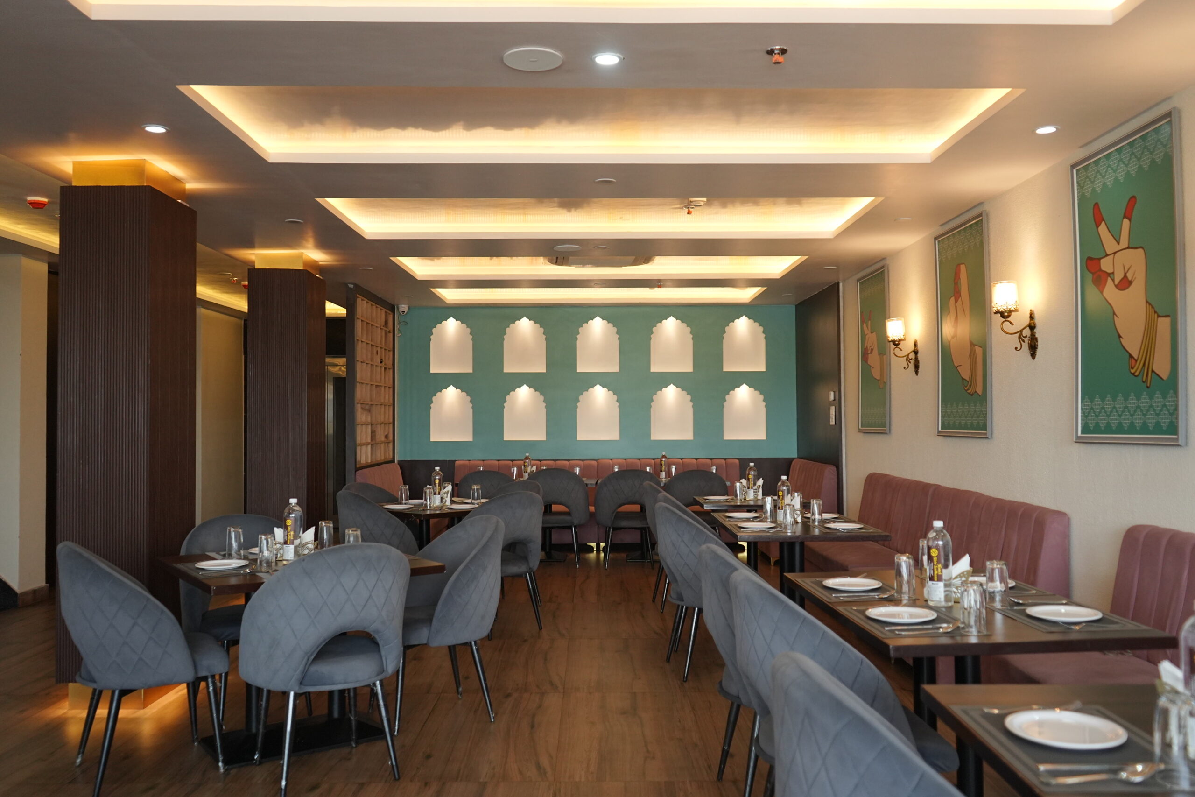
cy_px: 398
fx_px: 963
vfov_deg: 45.0
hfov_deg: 63.7
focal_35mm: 29
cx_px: 598
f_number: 3.5
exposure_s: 1/320
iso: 1250
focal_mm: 29
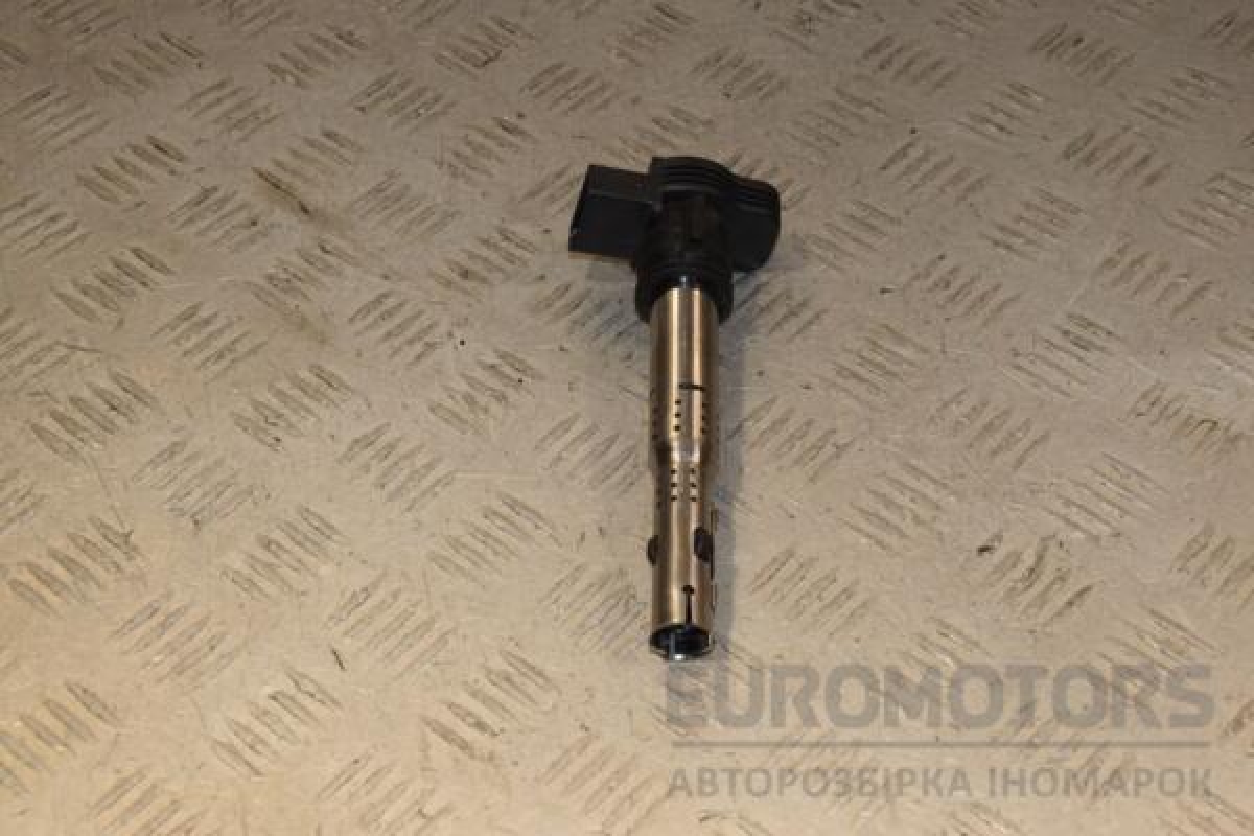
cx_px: 627
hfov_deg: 29.9
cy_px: 418
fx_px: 2351
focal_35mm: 68
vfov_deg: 20.2
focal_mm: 45
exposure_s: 1/200
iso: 800
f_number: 9
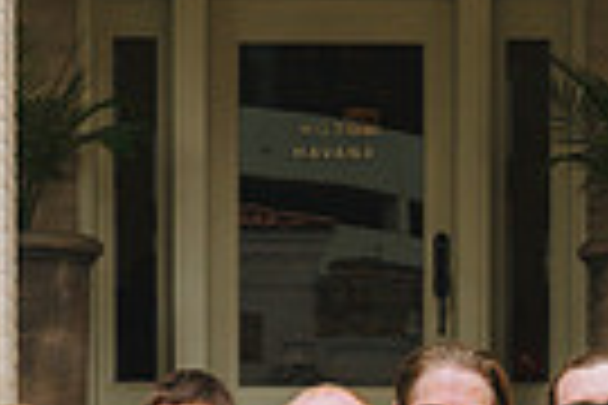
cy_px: 806
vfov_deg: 7.3
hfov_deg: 11.4
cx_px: 365
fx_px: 3057
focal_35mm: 181
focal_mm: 42
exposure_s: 1/1250
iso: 640
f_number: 6.3
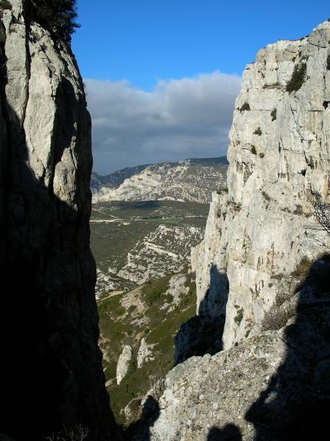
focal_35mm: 37
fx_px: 472
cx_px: 165
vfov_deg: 50.2
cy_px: 220
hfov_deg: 38.6
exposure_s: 1/753
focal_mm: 6.2
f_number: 3.8
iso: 50
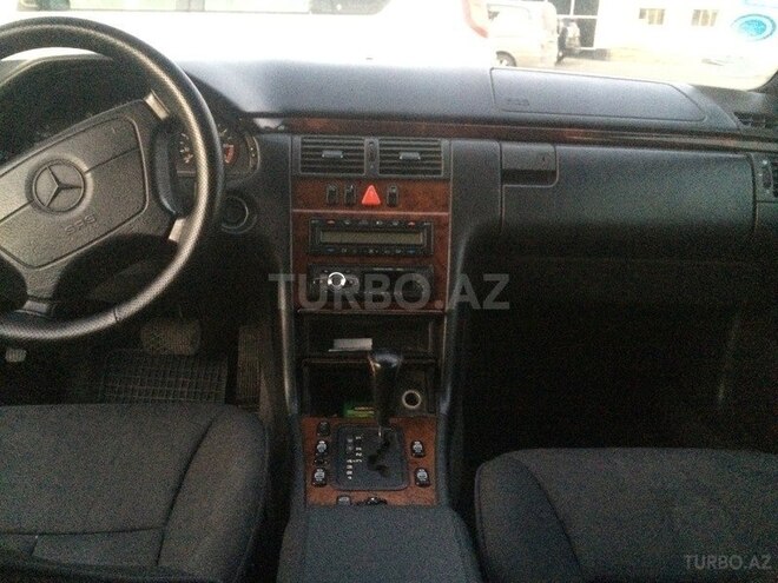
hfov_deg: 61.7
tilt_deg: -21.5
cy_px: 292
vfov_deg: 48.2
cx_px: 389
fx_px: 652
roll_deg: -1.5
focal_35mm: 29
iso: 640
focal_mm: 4.15
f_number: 2.2
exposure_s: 1/17
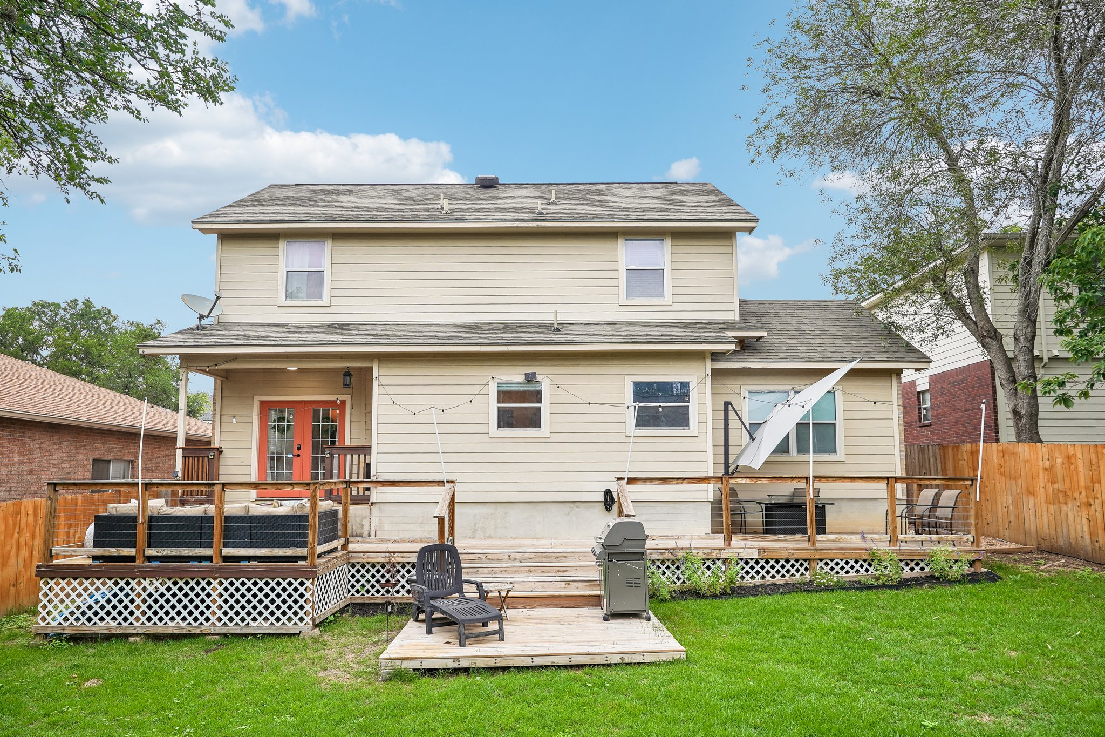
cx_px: 552
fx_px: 644
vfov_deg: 59.5
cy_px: 368
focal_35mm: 21
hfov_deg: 81.2
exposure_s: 1/40
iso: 100
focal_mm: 21
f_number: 8
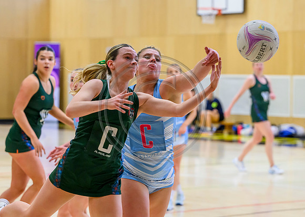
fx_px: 1207
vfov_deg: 10.3
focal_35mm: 139
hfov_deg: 14.4
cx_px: 150
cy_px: 81
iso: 3200
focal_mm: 104
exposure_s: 1/1000
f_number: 3.5
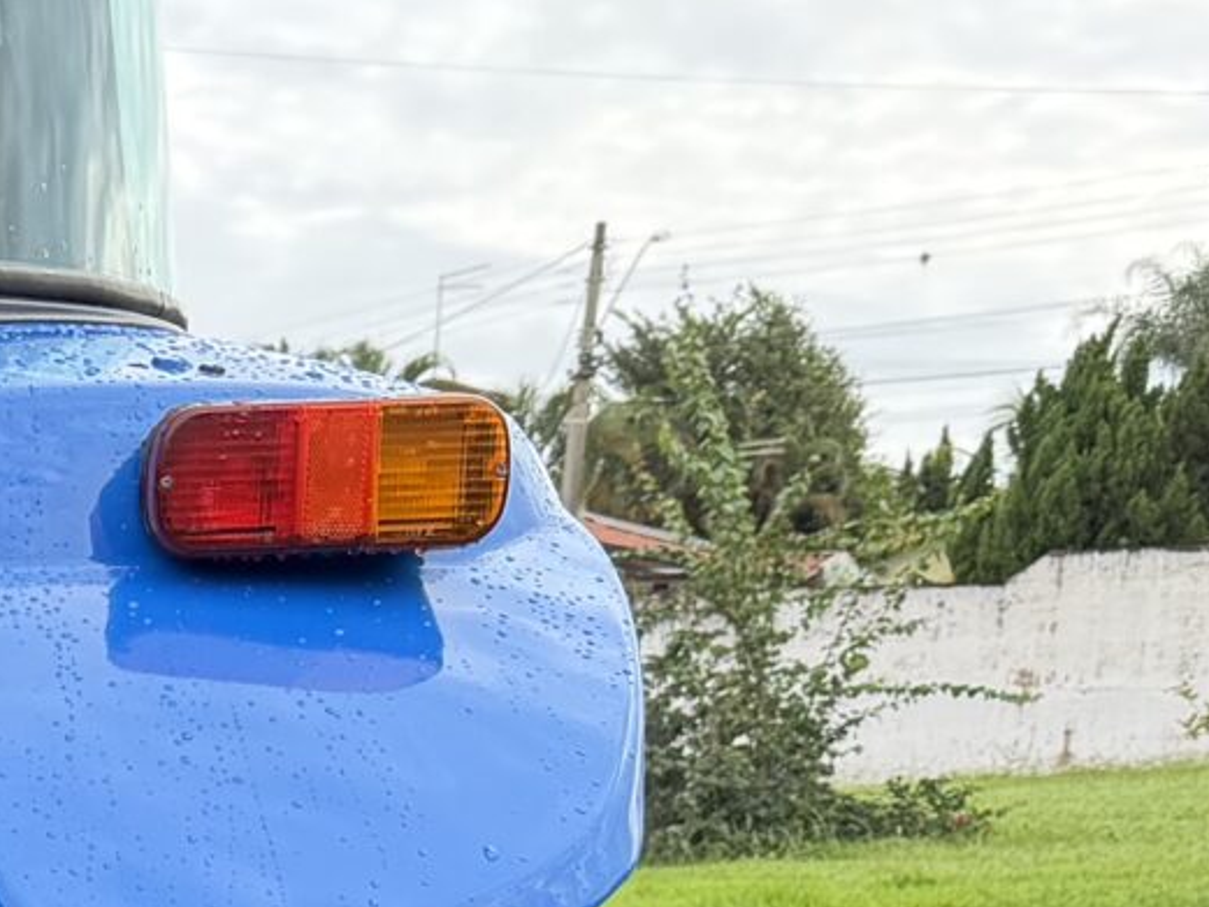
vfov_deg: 11.3
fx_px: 4122
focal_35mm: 118
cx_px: -863
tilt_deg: -13.0
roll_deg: -0.5
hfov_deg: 14.9
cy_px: 1835
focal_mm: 6.76
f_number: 1.78
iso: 100
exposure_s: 1/1075
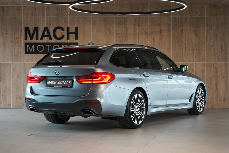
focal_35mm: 70
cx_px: 114
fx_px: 445
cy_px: 76
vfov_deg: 19.5
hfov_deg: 28.8
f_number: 5.6
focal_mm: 70
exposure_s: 1/160
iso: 2500
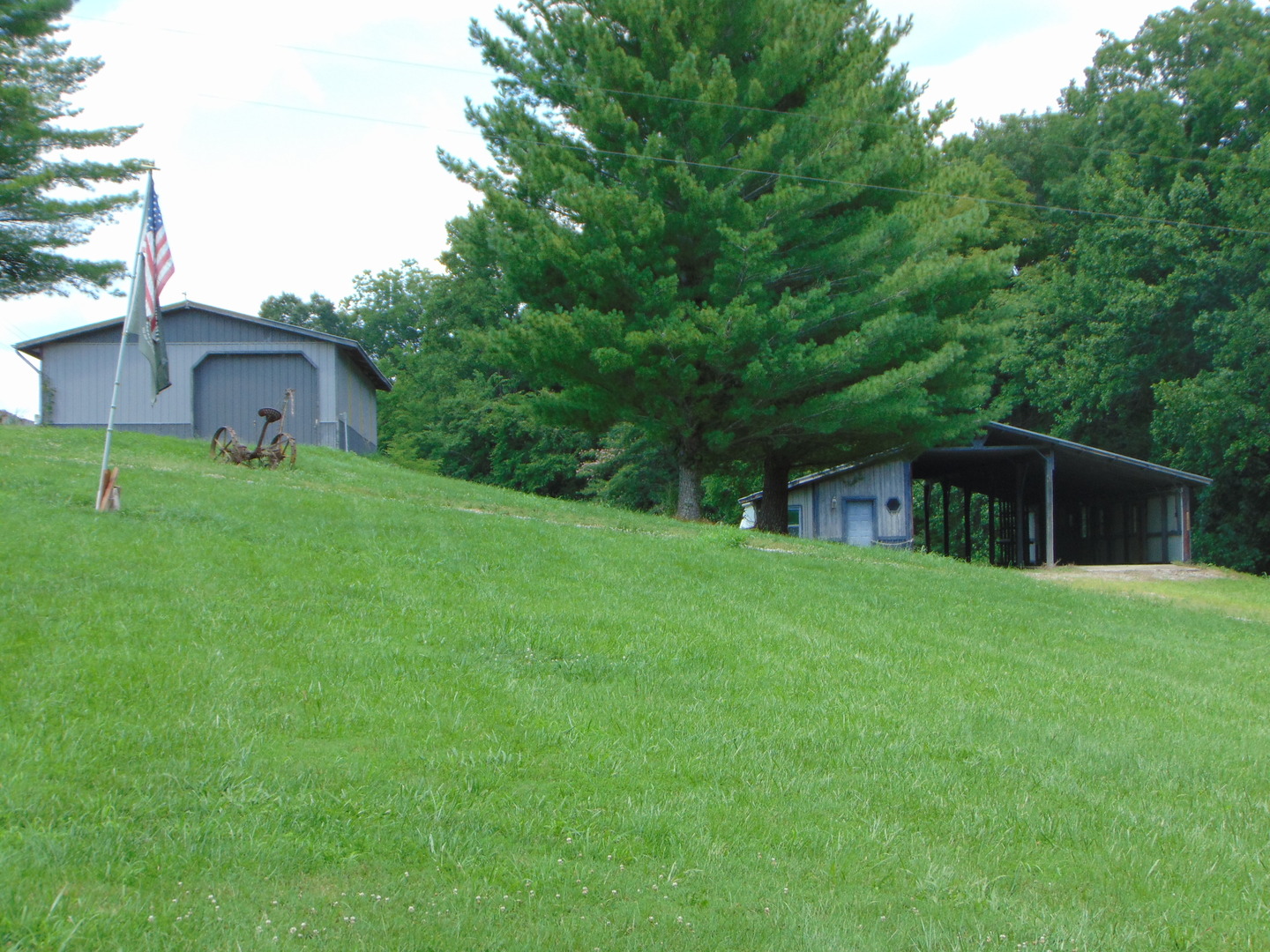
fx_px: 2201
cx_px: 635
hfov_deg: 32.2
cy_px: 476
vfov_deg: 24.4
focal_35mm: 60
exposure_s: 1/320
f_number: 3.6
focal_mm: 10.8
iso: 80
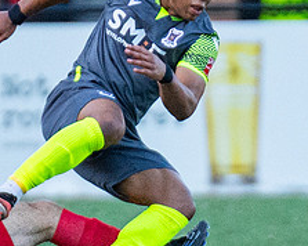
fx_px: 18643
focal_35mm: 2047
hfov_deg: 0.9
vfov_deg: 0.8
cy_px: 164
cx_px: 279
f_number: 2.8
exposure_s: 1/1600
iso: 4000
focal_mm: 300
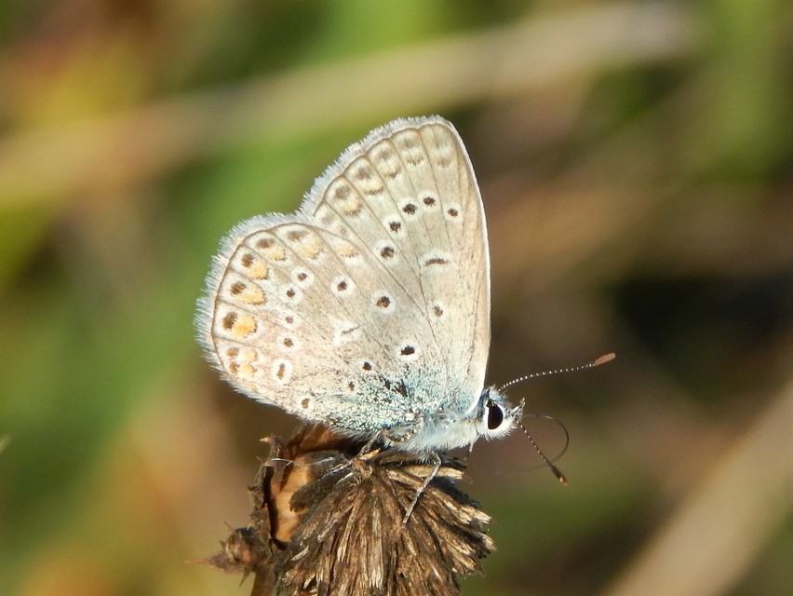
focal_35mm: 279
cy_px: 298
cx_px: 396
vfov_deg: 5.3
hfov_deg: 7.1
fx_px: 6395
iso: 125
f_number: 5.7
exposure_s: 1/250
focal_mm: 50.1
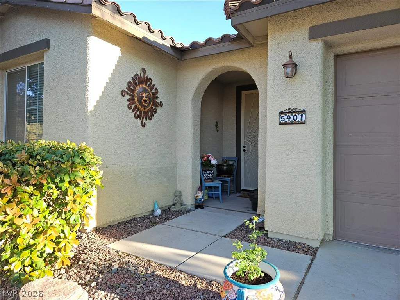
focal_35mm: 23
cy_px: 150
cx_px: 200
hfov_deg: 73.9
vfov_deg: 58.9
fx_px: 266
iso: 50
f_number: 1.8
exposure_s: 1/366
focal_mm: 5.4
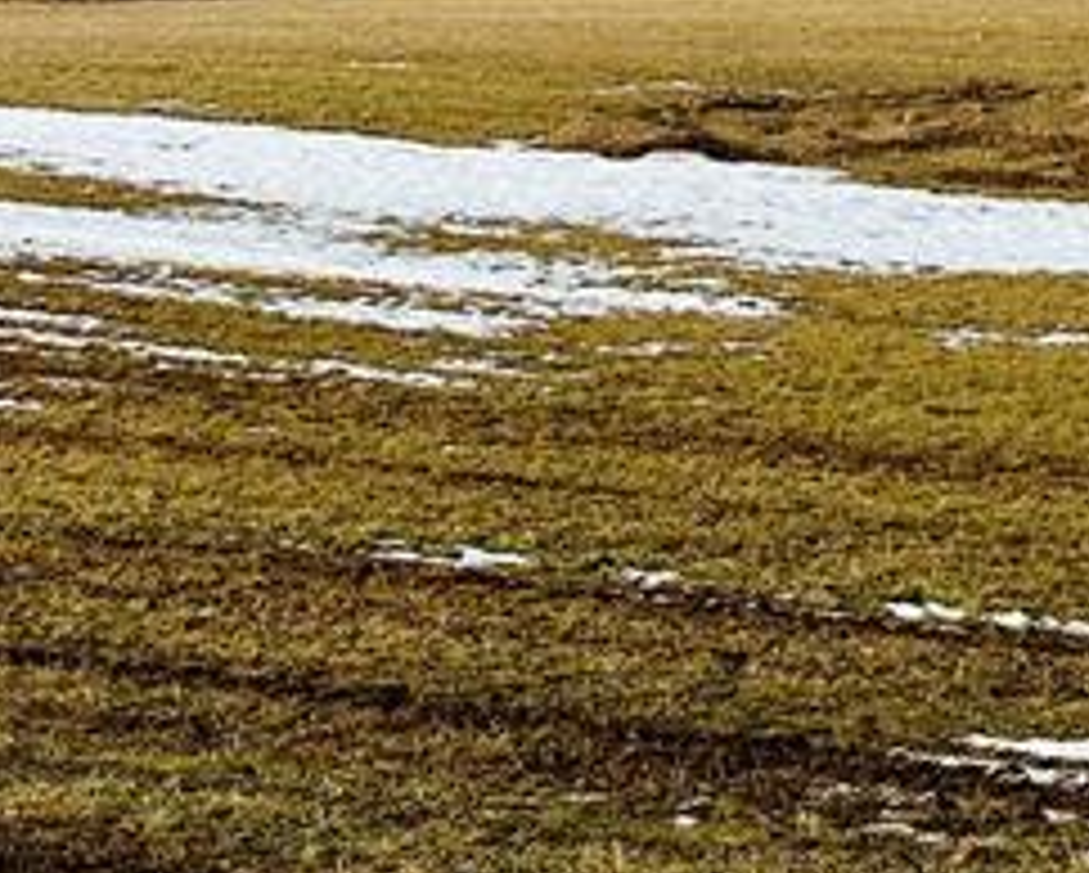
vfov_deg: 15.0
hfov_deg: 15.6
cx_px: 2133
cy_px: -194
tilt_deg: +0.9
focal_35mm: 99
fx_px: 3193
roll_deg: +0.9
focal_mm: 6.86
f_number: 1.78
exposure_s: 1/6211
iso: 80
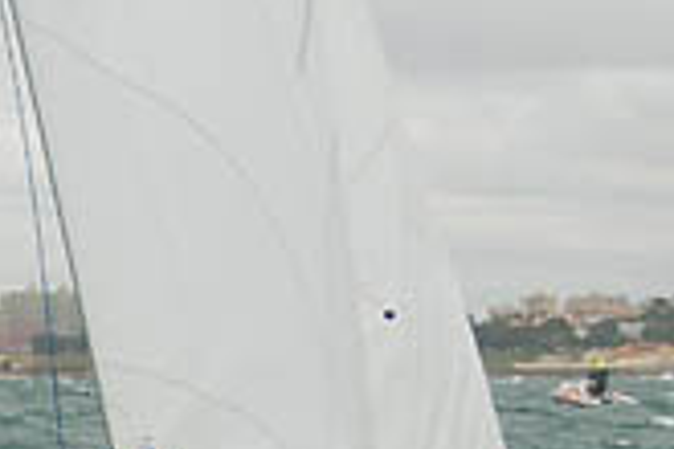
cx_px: -131
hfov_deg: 10.6
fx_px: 3557
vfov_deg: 7.1
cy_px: 614
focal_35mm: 190
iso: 200
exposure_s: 1/1000
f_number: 5.6
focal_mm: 36
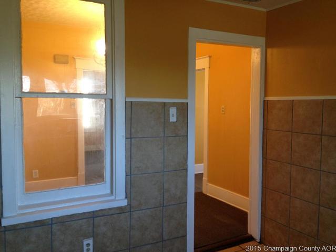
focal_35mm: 33
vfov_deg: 43.0
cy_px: 126
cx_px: 168
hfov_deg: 55.3
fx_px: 320
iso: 80
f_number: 2.4
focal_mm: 4.12
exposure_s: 1/20
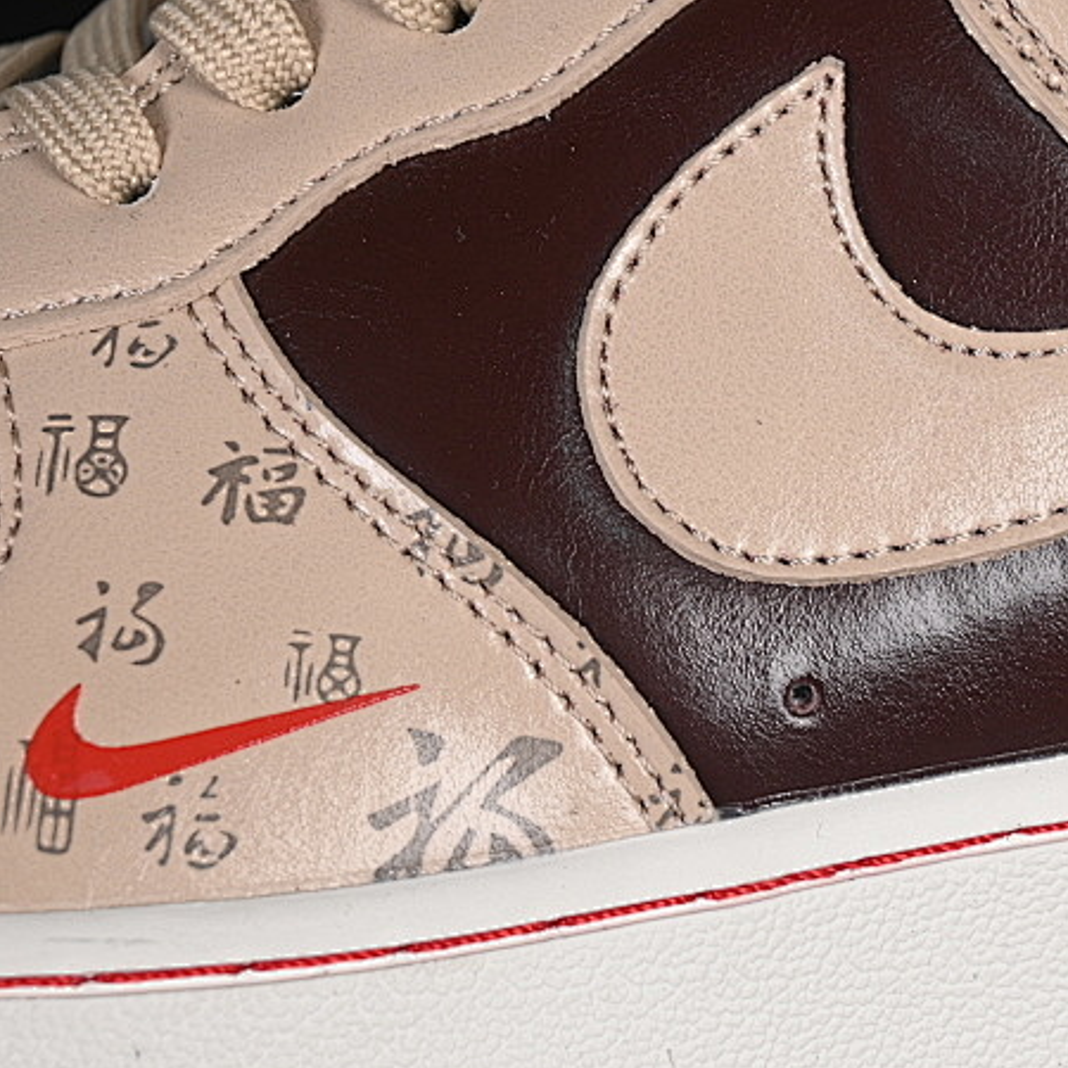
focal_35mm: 153
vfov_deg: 11.4
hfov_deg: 11.3
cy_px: 432
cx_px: 973
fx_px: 5341
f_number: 7.1
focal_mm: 50
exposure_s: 1/60
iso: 160
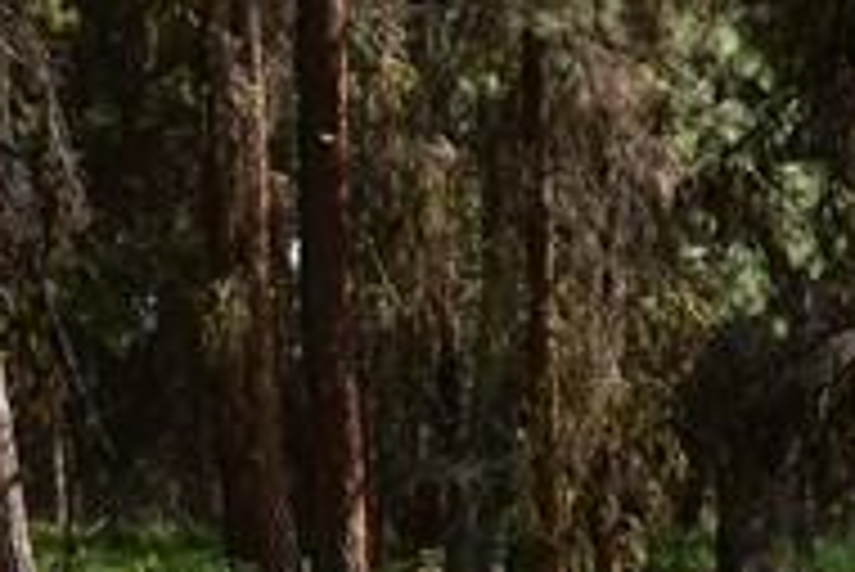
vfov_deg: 8.7
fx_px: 3660
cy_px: 901
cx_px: 1053
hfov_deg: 13.0
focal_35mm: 154
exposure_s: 1/250
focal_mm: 18
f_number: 10
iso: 400
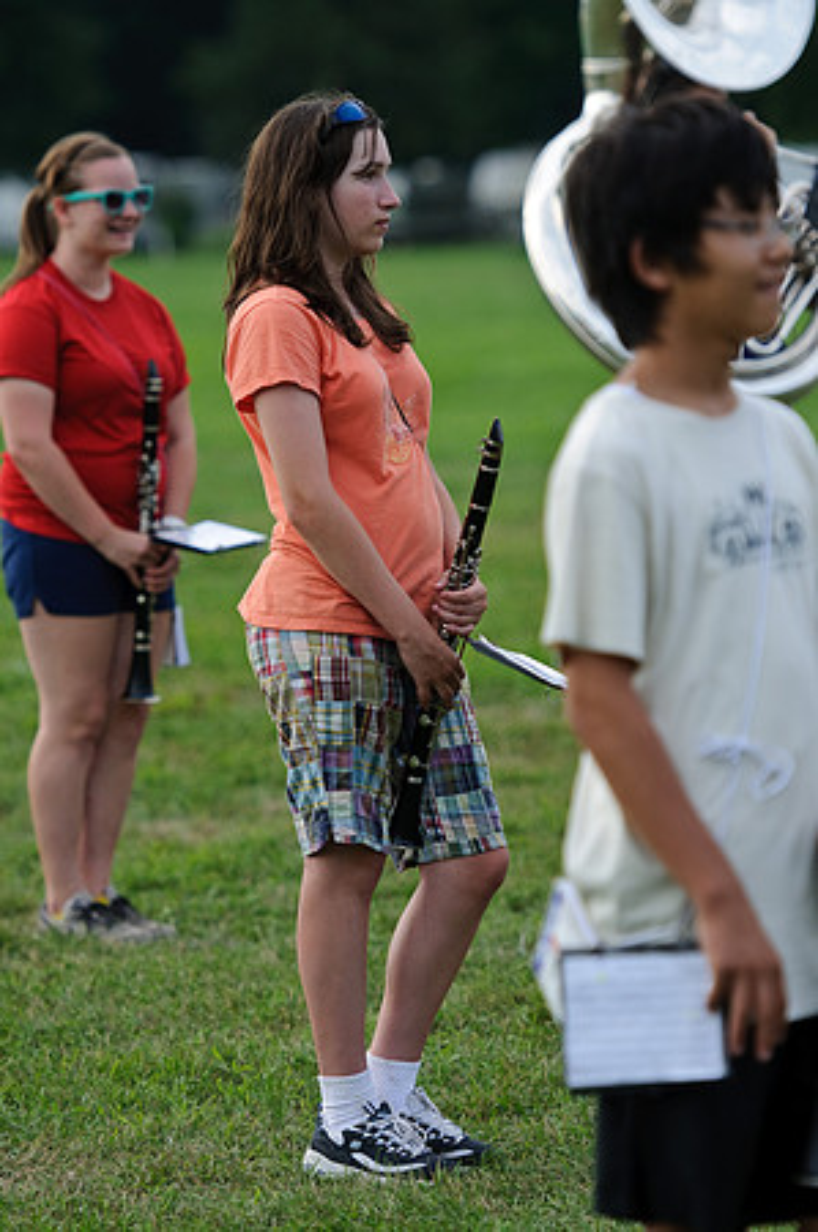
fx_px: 7430
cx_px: 409
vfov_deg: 9.5
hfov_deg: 6.3
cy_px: 616
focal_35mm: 218
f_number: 2.8
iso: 200
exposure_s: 1/750
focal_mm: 145
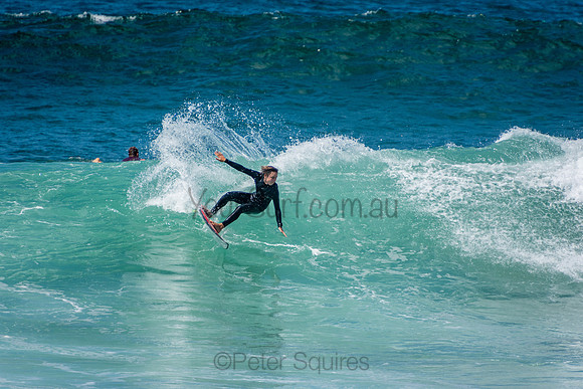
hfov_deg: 3.4
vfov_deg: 2.3
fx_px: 9718
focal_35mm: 600
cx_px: 292
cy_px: 194
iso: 320
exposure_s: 1/2000
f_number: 5.6
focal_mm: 400
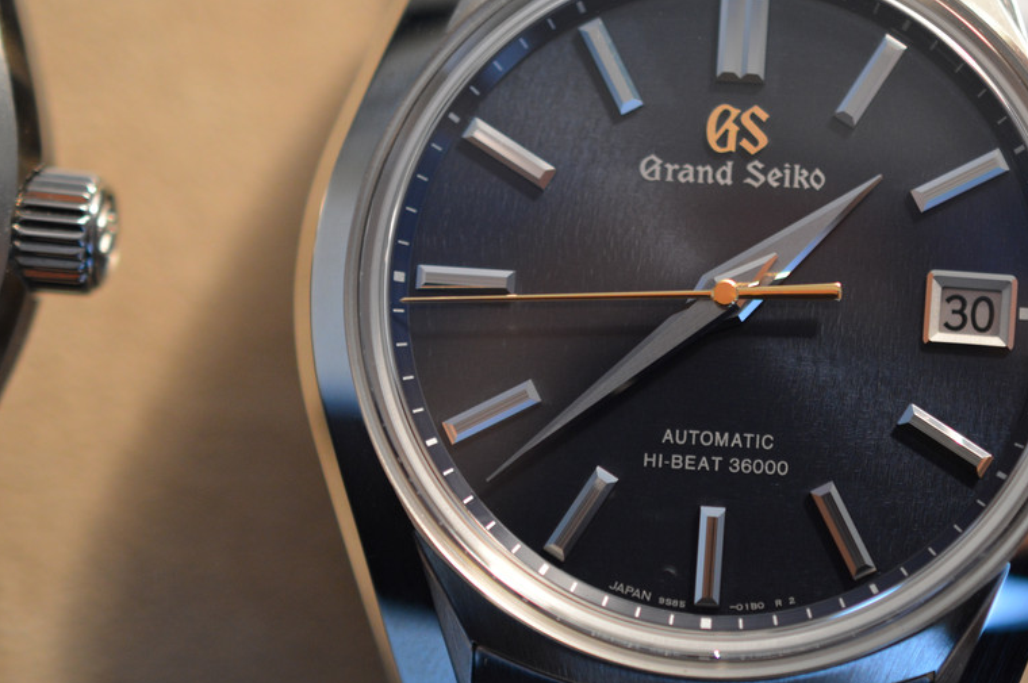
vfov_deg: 14.4
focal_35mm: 95
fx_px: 2710
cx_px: 731
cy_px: 377
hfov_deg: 21.4
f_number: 3.2
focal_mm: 40
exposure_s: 1/60
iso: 640
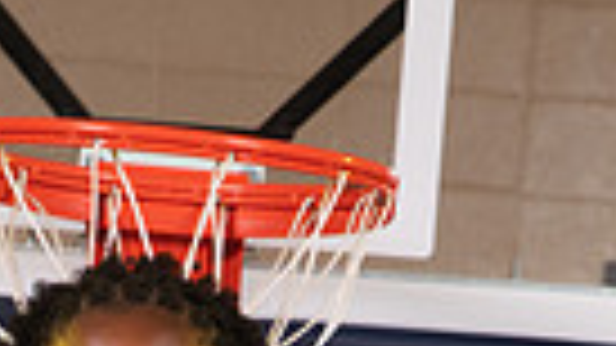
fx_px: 3478
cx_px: 216
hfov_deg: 10.1
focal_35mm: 213
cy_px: 1002
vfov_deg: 5.4
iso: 320
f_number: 7.1
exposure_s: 1/320
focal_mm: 62
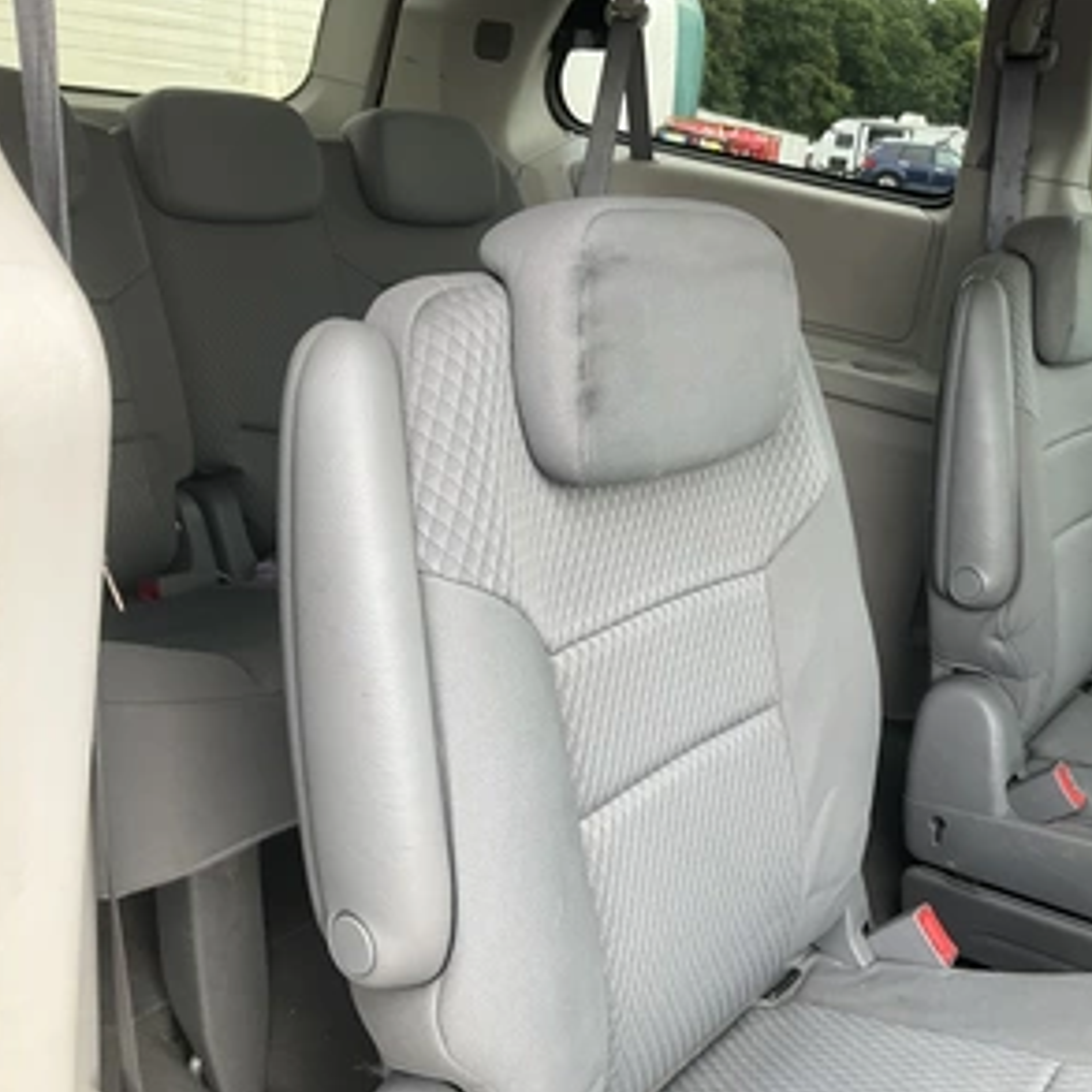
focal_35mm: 35
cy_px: 555
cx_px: 675
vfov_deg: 47.2
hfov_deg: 46.8
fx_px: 1249
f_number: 1.8
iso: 25
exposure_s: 1/122
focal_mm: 3
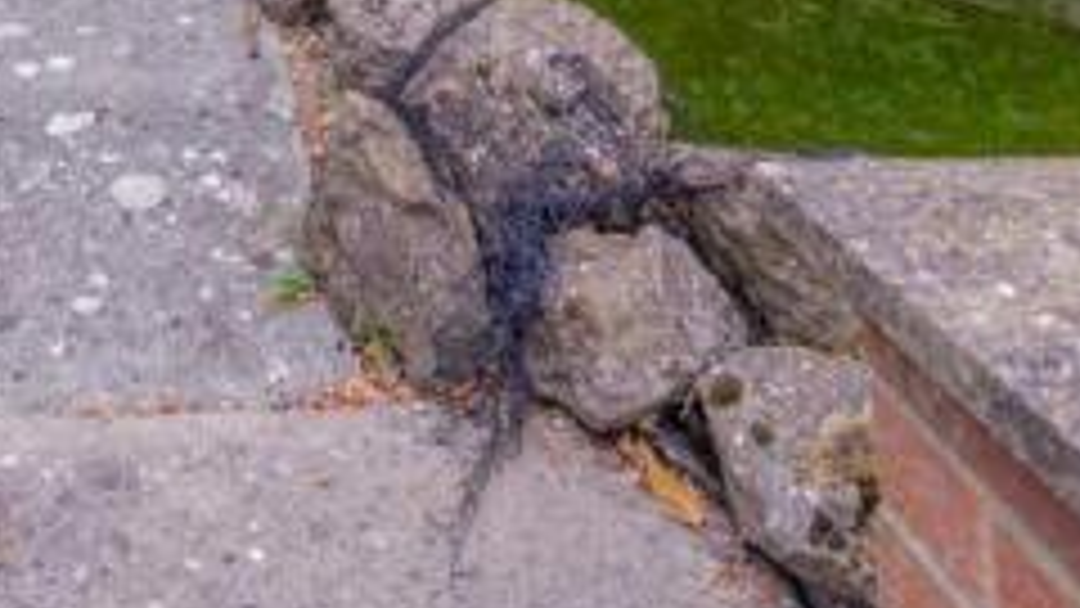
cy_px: -327
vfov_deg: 23.3
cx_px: 74
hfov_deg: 45.0
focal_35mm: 40
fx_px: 1145
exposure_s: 1/50
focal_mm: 14
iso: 250
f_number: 8
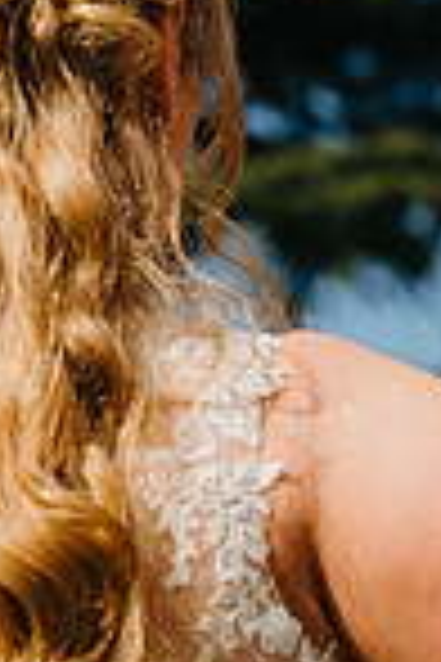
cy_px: 513
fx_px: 4208
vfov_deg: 9.0
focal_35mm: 229
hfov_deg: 6.0
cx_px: 274
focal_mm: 75
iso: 125
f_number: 4.5
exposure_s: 1/640
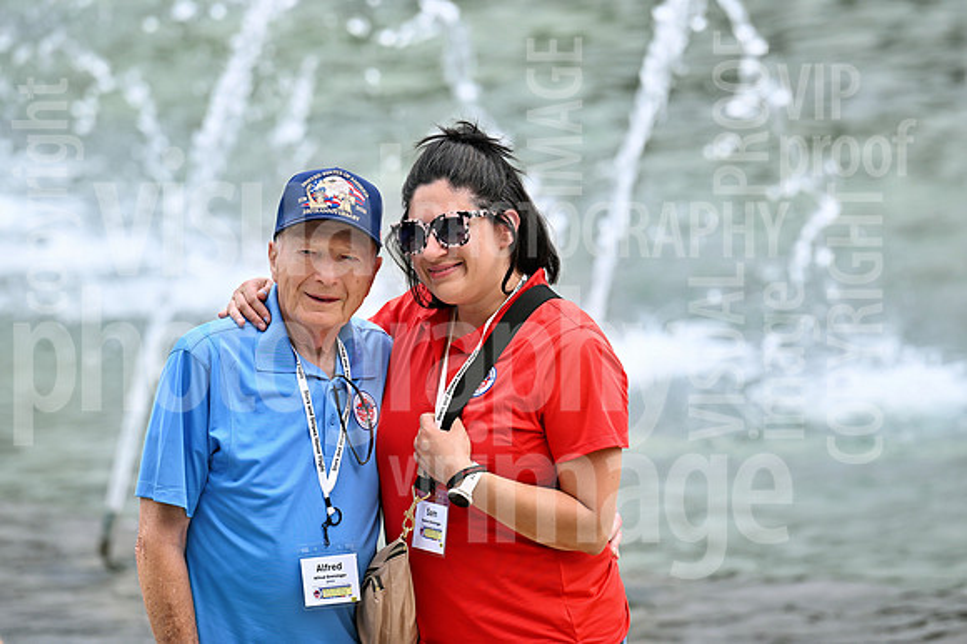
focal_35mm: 300
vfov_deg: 4.6
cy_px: 322
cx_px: 484
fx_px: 8053
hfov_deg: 6.9
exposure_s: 1/320
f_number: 3.5
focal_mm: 200
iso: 80
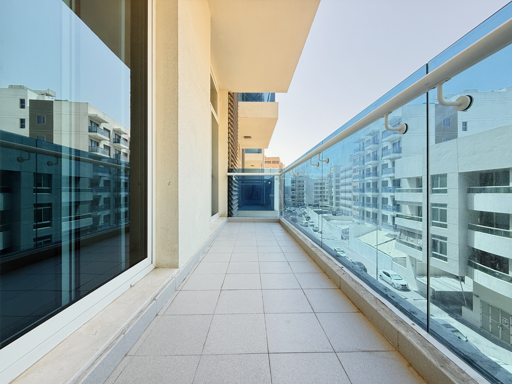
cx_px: 256
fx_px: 207
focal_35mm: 14
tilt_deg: +0.8
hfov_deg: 102.1
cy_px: 192
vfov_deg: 85.7
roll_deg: +0.2
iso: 64
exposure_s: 1/424
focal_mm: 2.22
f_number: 2.2
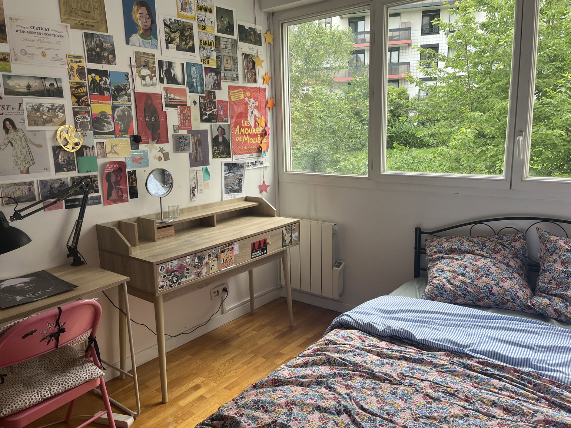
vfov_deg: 51.4
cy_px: 216
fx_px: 445
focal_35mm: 27
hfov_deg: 65.3
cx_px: 283
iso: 50
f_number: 1.6
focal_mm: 5.1
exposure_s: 1/122
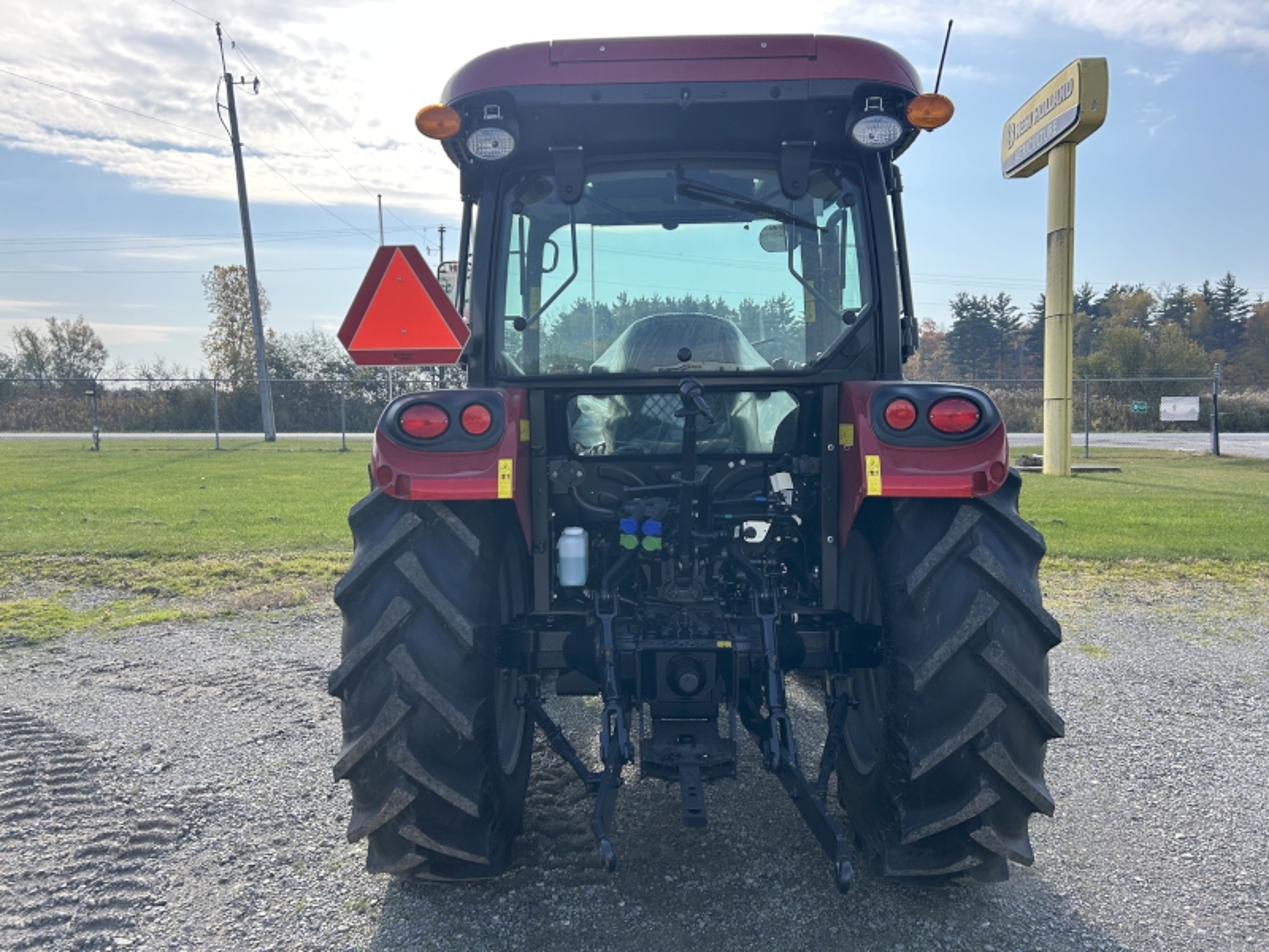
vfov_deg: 53.1
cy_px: 476
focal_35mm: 26
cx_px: 634
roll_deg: +0.7
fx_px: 953
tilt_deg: -2.1
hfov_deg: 67.3
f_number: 1.5
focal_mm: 5.7
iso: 50
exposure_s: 1/2165
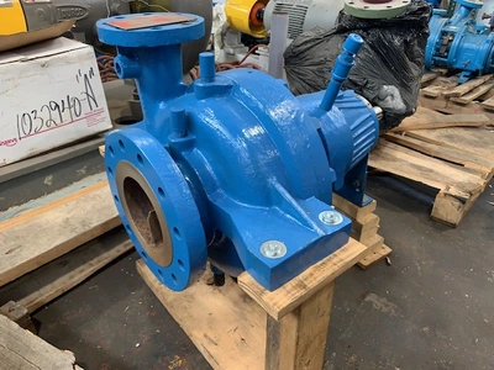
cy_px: 185
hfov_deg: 67.3
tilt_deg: -29.6
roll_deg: -2.3
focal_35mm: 26
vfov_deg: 53.1
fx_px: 371
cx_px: 247
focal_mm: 4.25
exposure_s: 1/60
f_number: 1.8
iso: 100
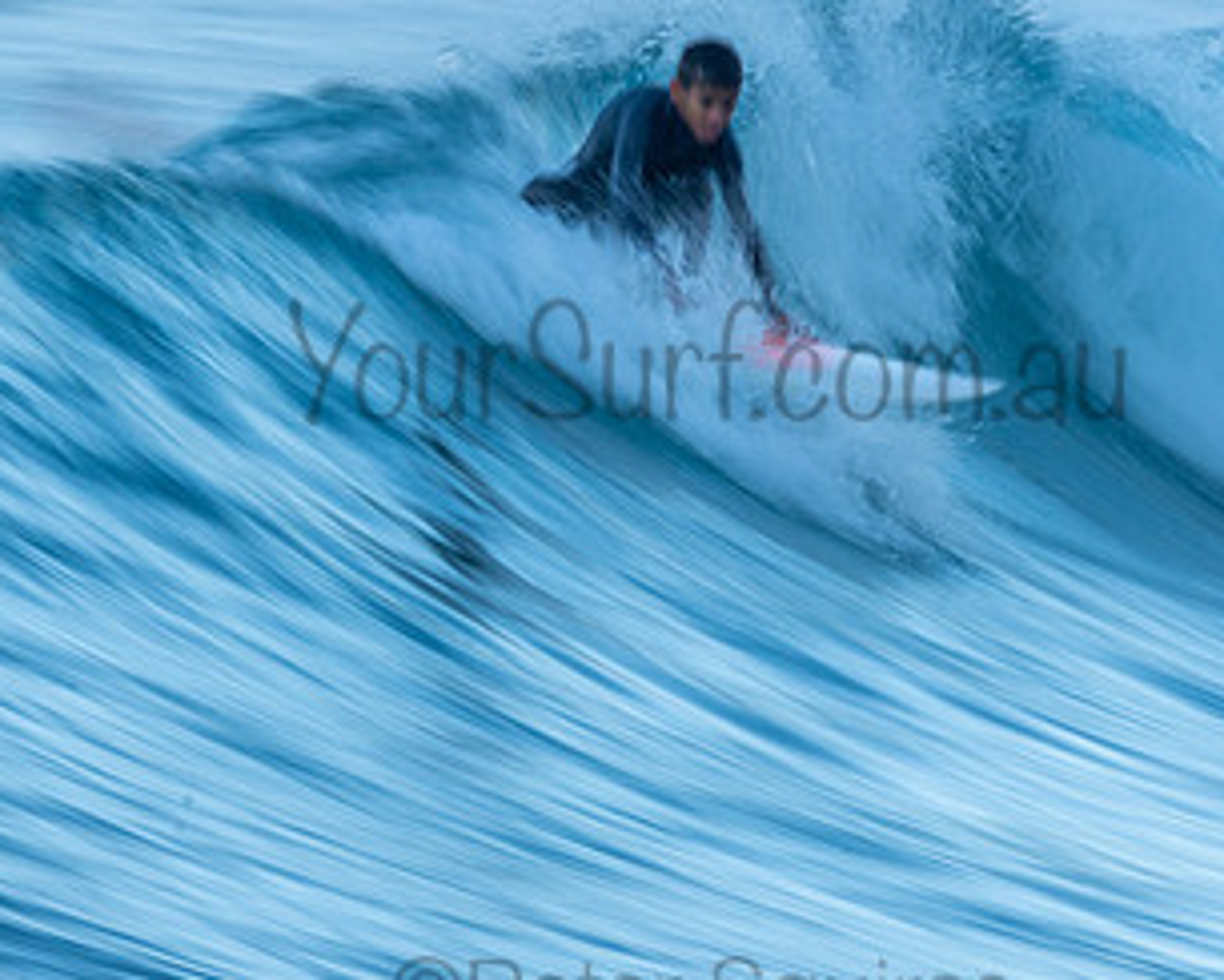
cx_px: 702
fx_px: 48506
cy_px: 327
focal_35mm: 1339
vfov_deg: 1.2
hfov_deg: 1.4
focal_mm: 500
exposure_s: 1/20
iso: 100
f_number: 20
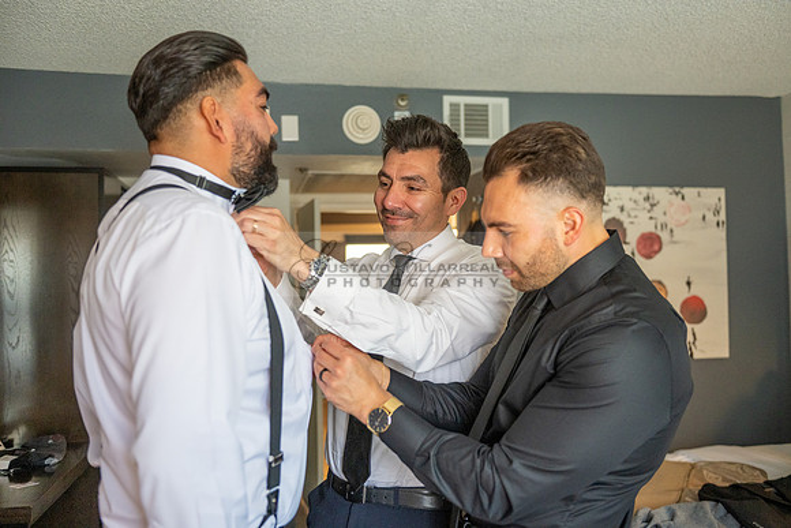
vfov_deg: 36.9
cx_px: 396
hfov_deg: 53.1
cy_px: 264
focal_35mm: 36
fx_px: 791
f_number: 3.2
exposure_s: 1/200
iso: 1250
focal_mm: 36
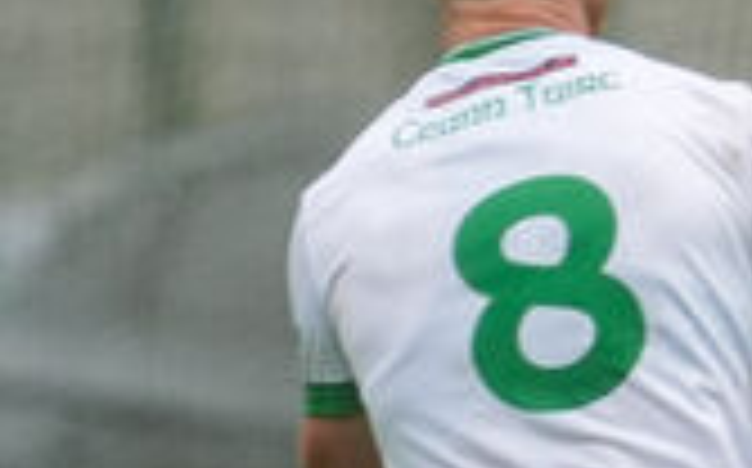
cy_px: -502
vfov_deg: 0.4
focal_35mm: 2928
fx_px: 59947
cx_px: 1689
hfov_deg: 0.7
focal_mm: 600
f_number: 6.3
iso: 800
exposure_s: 1/640
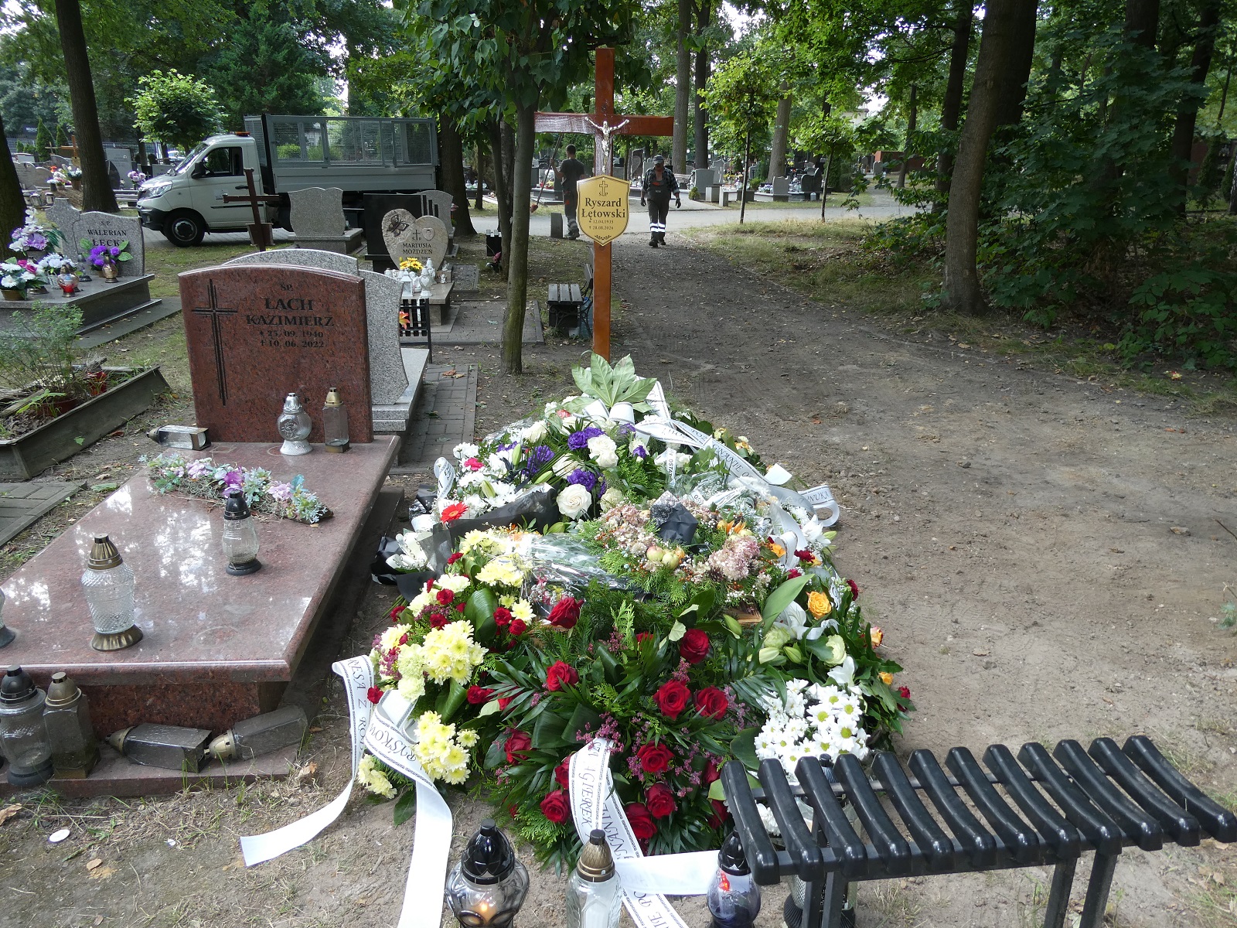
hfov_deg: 71.6
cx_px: 618
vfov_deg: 56.8
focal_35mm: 24
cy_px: 464
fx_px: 858
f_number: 3.3
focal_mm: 4.3
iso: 80
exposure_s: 1/60
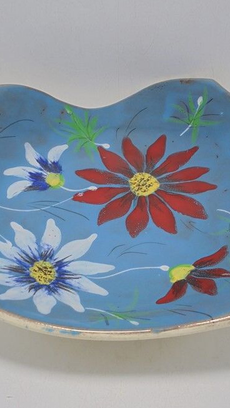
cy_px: 203
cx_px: 120
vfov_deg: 40.6
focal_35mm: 51
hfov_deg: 23.5
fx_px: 553
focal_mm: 6.1
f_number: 4
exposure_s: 1/60
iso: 100
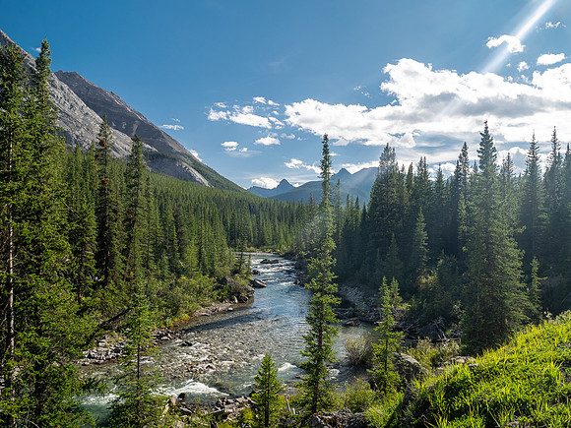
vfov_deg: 56.8
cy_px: 214
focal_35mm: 24
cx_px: 286
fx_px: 396
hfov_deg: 71.6
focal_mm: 12
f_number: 8
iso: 200
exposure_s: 1/160
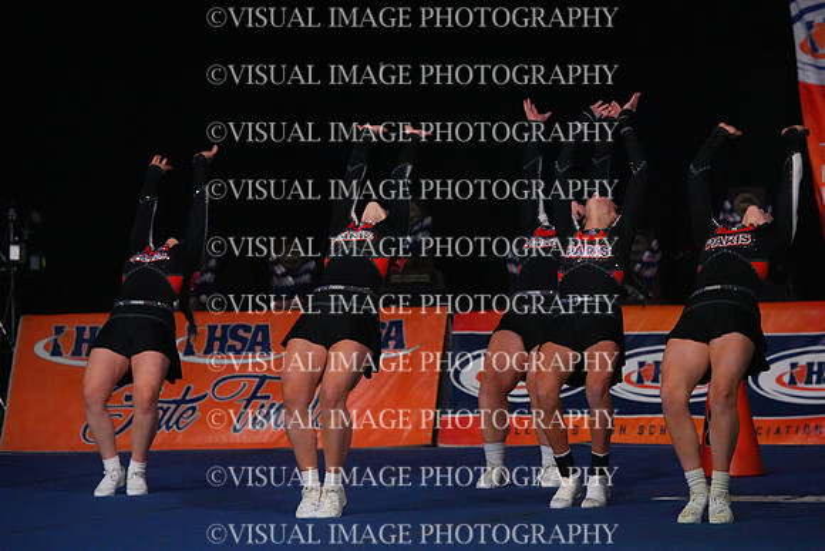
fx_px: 5386
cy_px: 276
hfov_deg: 8.8
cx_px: 412
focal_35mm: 235
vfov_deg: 5.9
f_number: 5.6
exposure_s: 1/1250
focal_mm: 235
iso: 16000
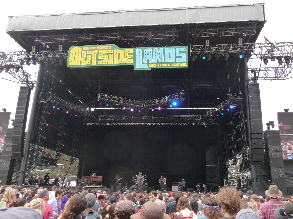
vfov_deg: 46.8
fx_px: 254
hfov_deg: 60.0
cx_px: 146
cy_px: 110
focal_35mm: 30
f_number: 3.4
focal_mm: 5
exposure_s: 1/400
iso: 160
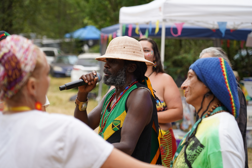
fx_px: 735
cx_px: 126
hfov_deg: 19.5
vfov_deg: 13.0
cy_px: 84
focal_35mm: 105
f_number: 4
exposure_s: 1/160
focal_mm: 105
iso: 320
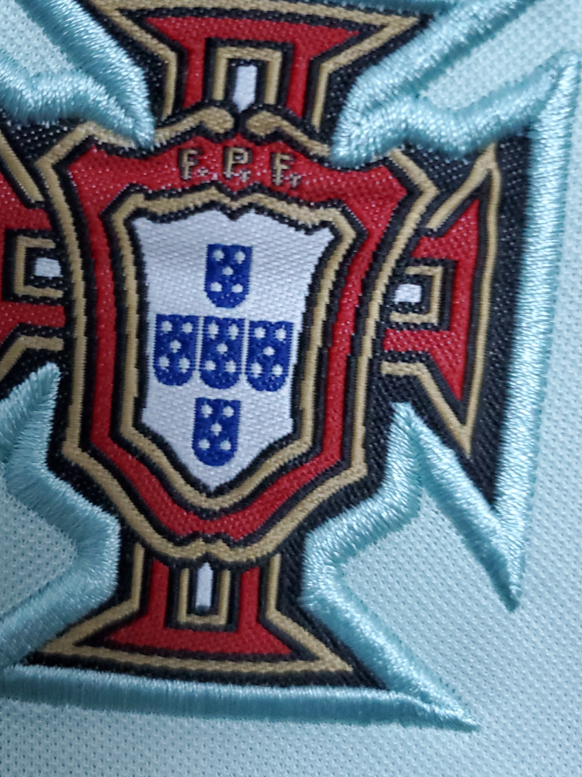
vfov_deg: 47.3
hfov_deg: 36.6
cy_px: 278
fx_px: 874
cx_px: 214
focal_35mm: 39
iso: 500
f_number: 1.5
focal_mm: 4.3
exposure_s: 1/30
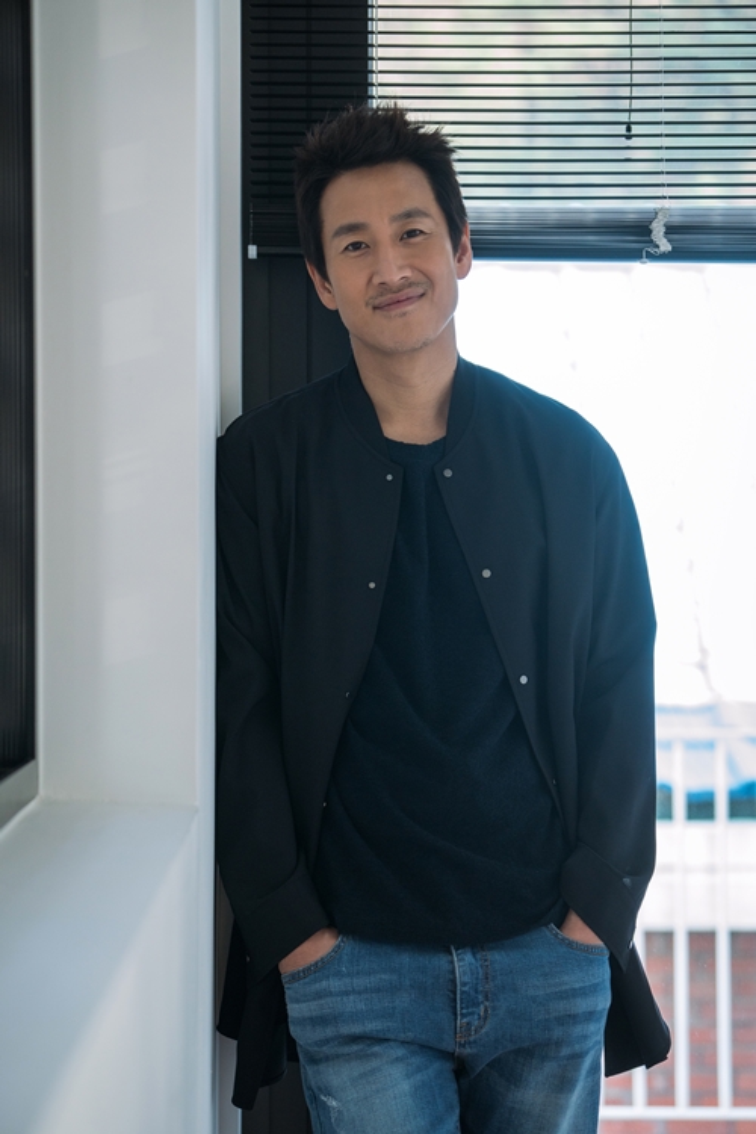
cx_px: 378
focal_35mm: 113
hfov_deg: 12.1
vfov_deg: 18.1
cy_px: 567
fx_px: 3559
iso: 1600
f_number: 4.5
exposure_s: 1/160
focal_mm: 113
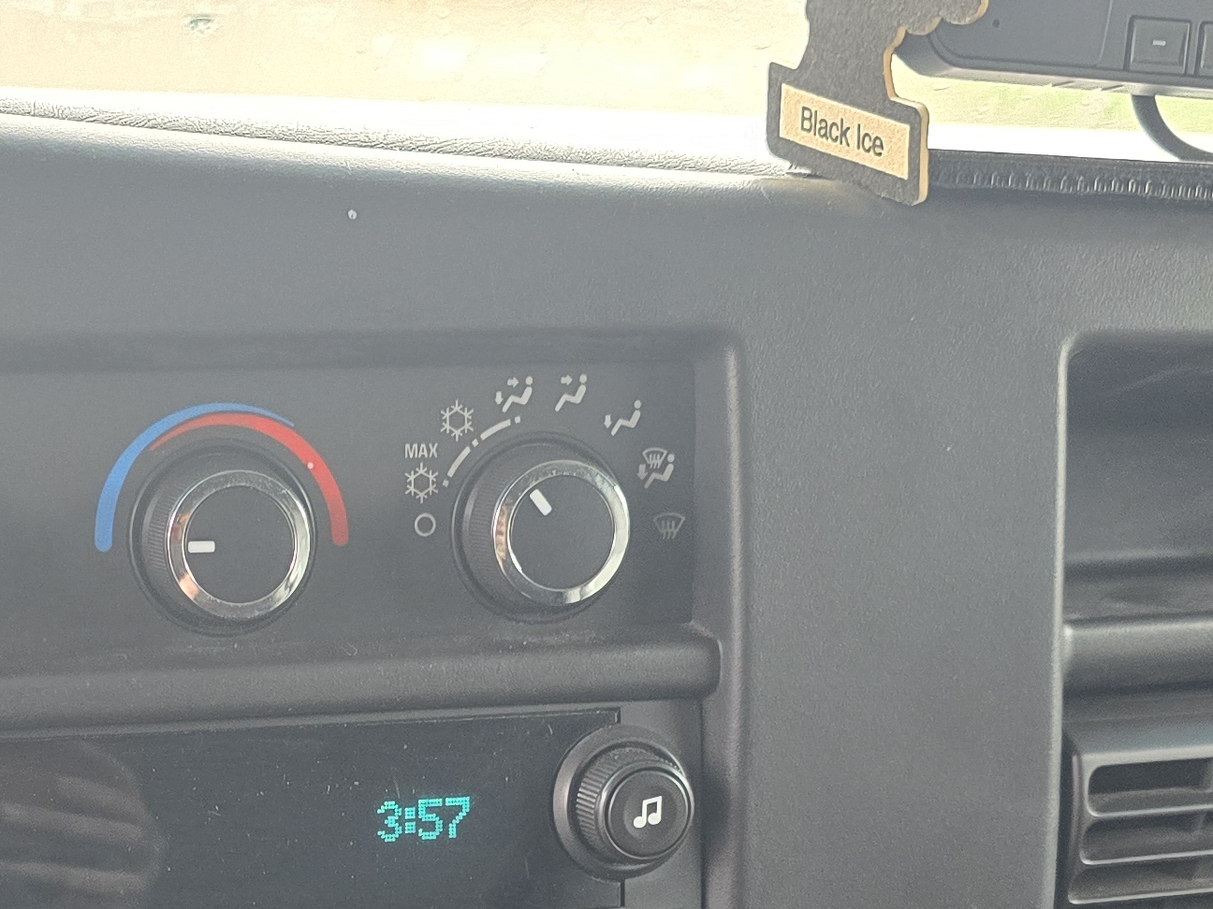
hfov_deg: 27.0
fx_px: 2488
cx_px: 296
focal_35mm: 71
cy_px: 1064
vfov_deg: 19.6
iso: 250
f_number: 1.7
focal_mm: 6.3
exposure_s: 1/120
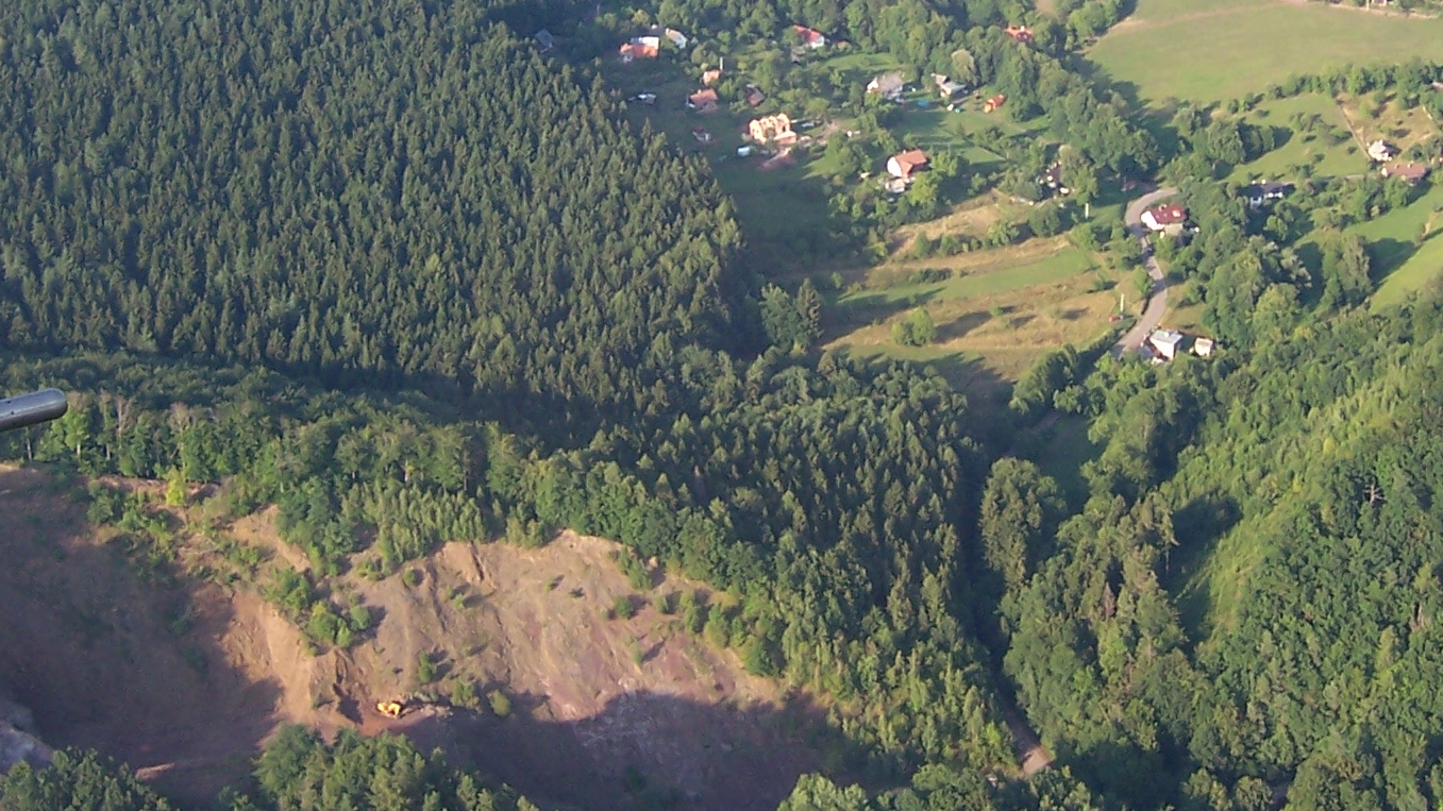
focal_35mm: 74
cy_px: 134
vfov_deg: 16.2
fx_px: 2831
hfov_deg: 28.5
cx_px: 911
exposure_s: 1/350
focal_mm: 6
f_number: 3
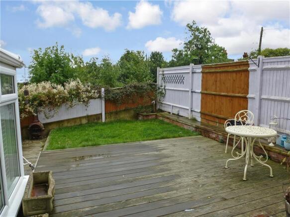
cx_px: 145
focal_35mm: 24
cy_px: 108
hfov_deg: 71.6
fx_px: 201
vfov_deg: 56.8
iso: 100
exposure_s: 1/200
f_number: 4
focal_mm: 4.3
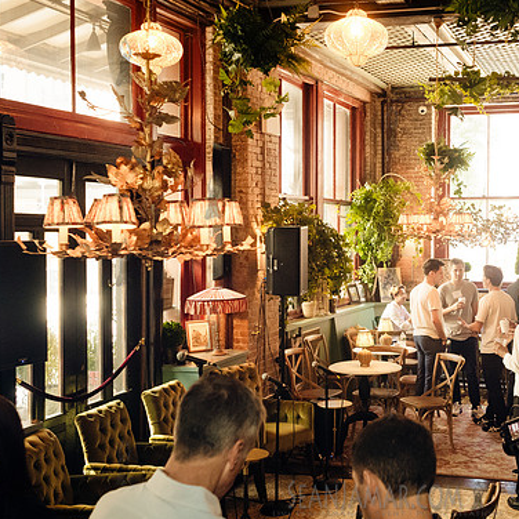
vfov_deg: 35.4
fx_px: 814
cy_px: 262
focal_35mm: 48
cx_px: 391
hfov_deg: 34.6
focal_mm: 35
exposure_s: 1/200
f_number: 4.5
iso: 4000
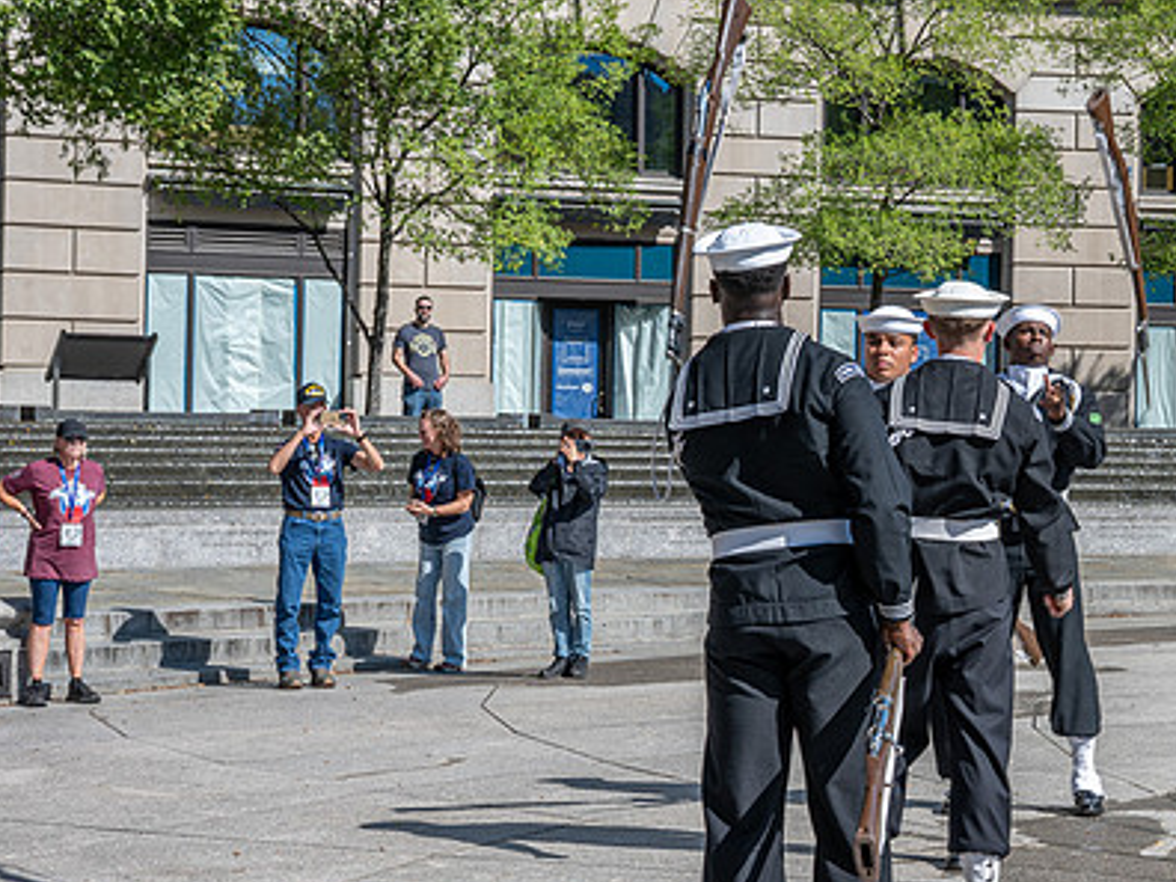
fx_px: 2854
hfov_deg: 23.0
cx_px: 909
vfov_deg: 17.6
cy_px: 423
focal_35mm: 84
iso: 140
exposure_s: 1/200
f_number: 11
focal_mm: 45
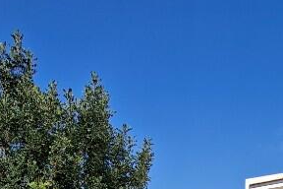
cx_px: 183
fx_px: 377
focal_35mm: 48
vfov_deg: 21.0
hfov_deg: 40.7
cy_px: 323
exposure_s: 1/1477
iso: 40
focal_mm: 1.74
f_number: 2.2
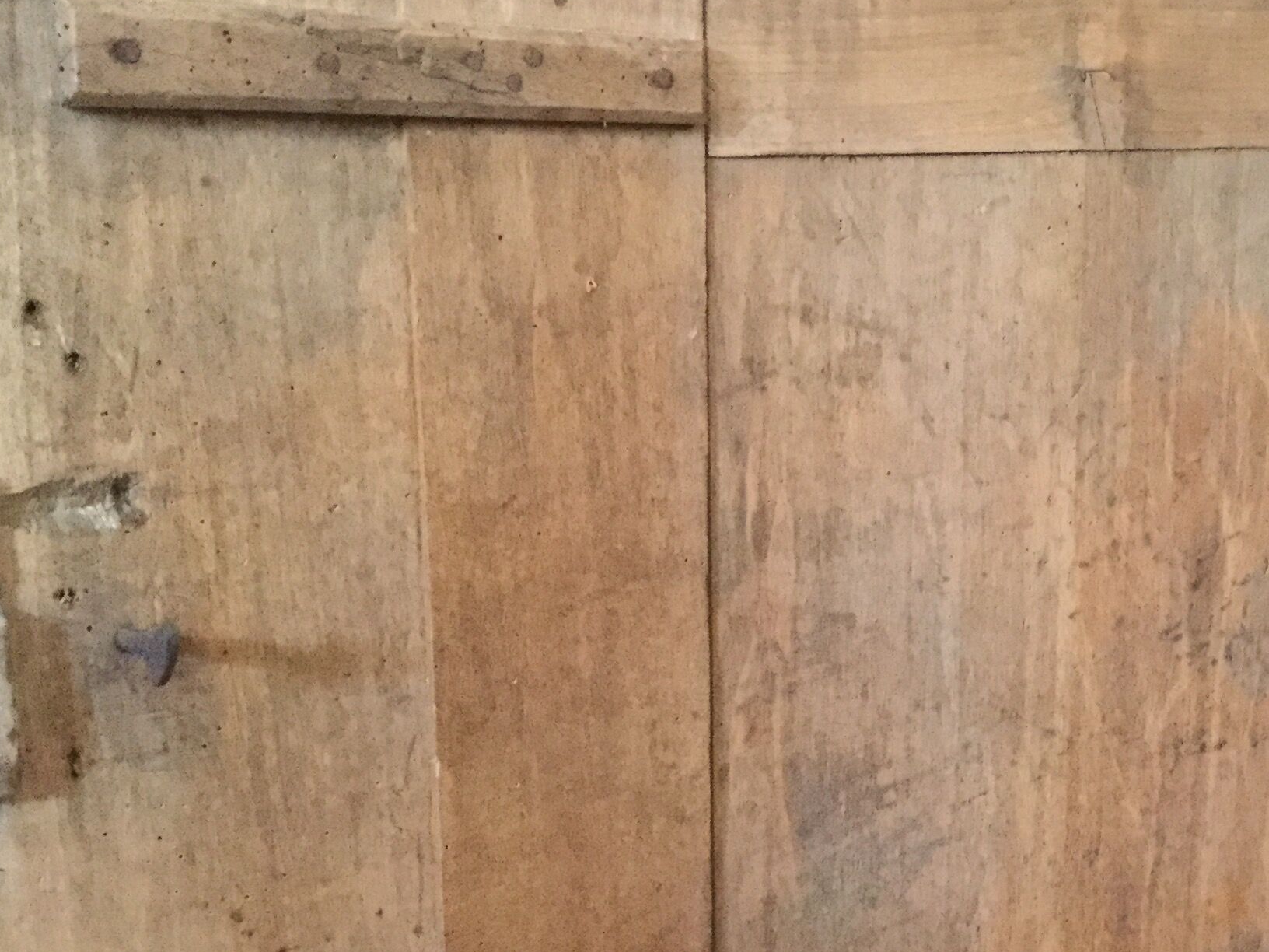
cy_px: 695
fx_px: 2273
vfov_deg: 23.4
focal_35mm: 62
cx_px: 1008
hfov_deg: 30.5
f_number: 2.4
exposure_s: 1/17
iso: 320
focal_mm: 3.3
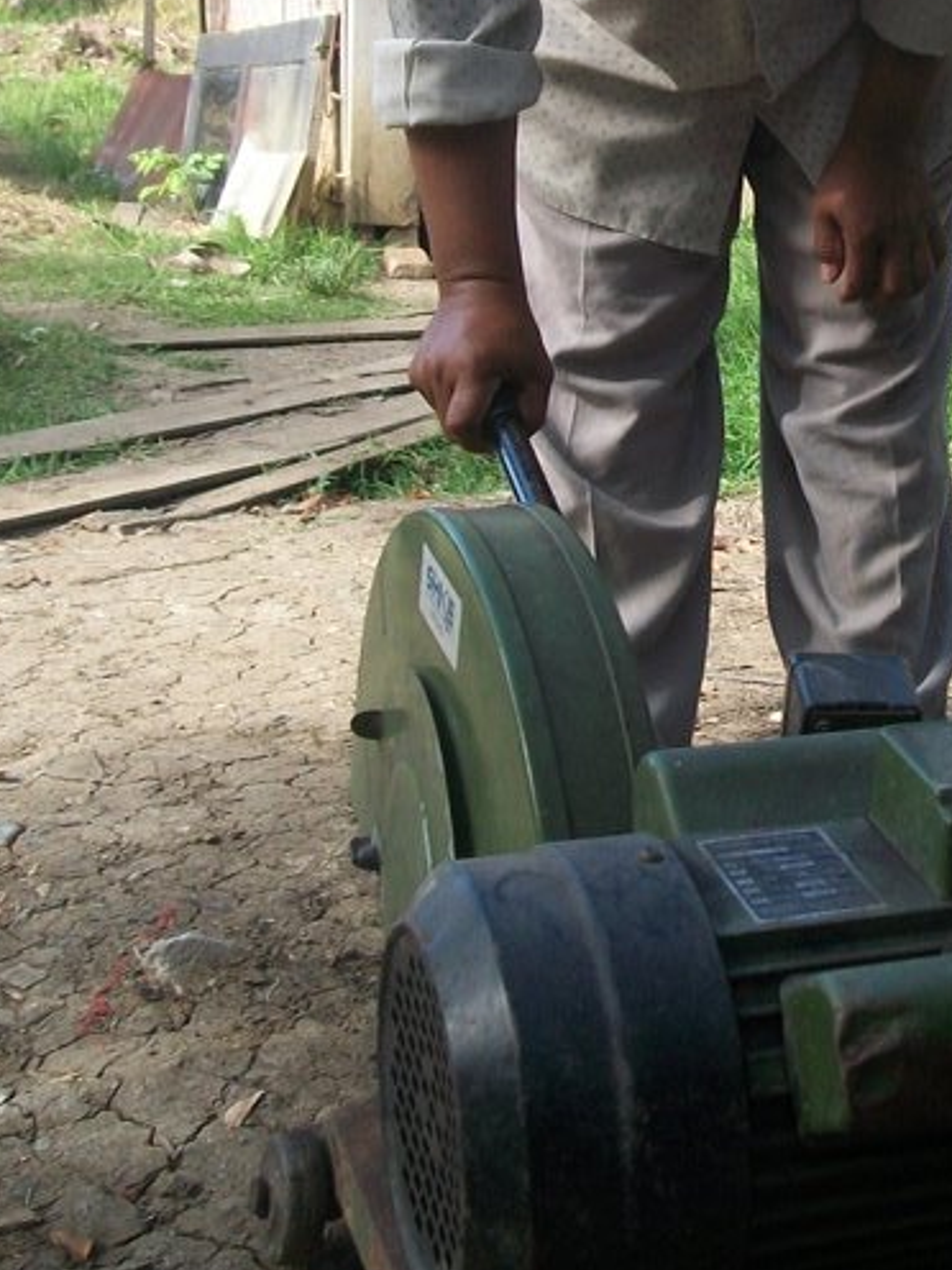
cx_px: 924
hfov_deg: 21.6
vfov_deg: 28.7
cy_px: 246
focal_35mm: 66
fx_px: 2420
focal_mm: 5.7
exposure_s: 1/200
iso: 80
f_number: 2.9
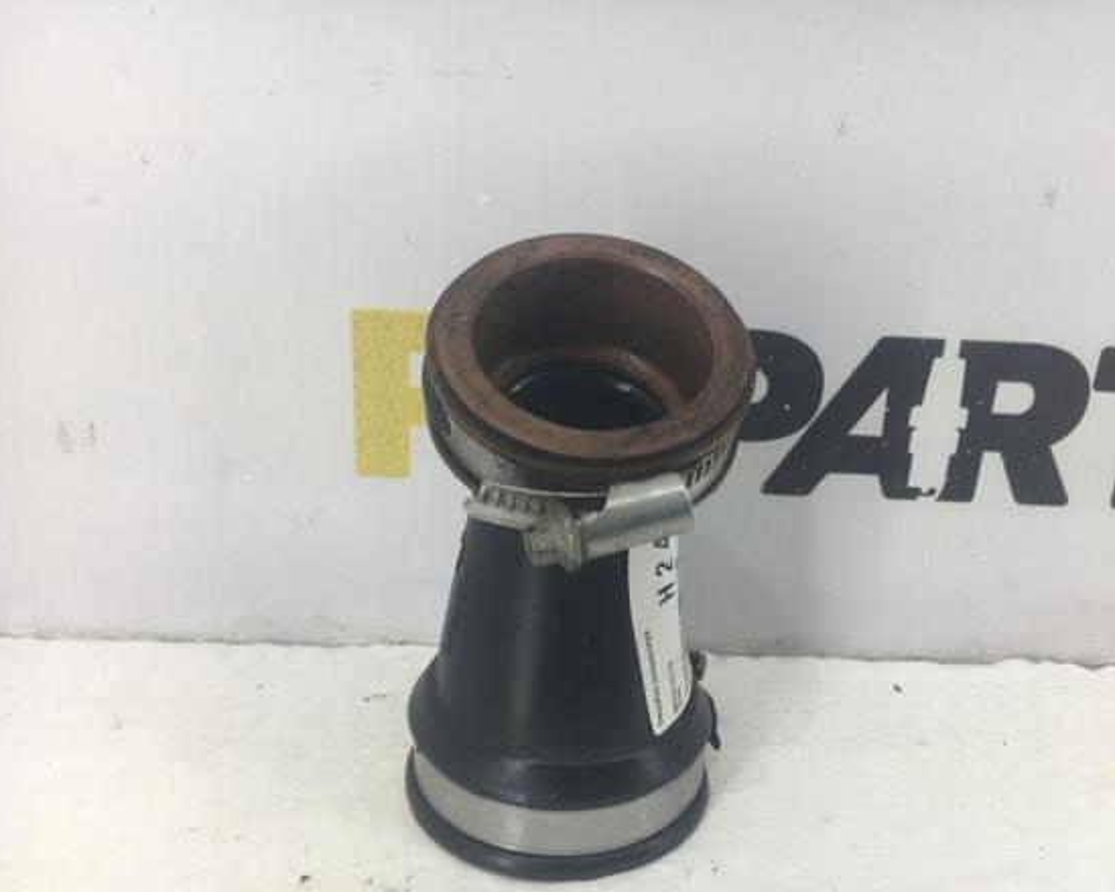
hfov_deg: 54.1
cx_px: 630
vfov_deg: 44.5
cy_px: 486
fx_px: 1089
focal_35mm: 33
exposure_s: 1/50
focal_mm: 4.15
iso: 25
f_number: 2.2
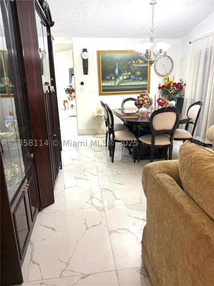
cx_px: 107
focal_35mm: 24
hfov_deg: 56.8
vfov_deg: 71.6
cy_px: 143
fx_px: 198
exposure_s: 1/60
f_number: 1.78
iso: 125
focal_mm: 6.76
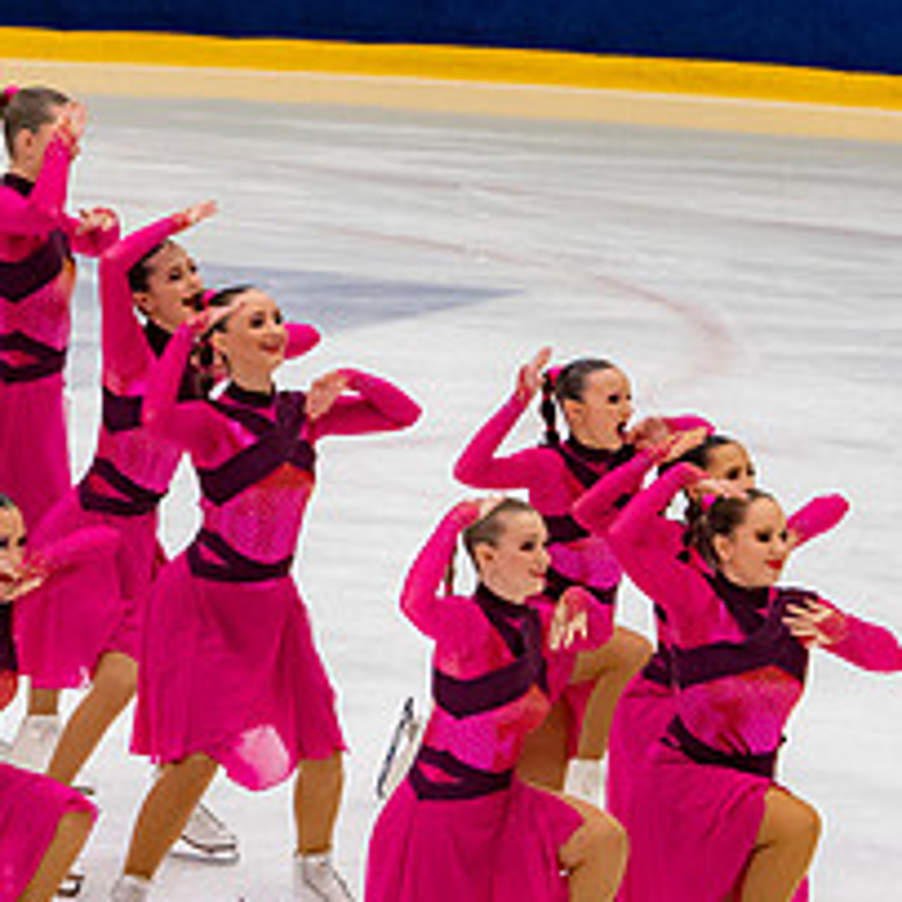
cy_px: 349
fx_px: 12912
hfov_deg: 4.0
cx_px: -178
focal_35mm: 438
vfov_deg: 4.0
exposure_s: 1/320
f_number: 5.6
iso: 1600
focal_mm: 120
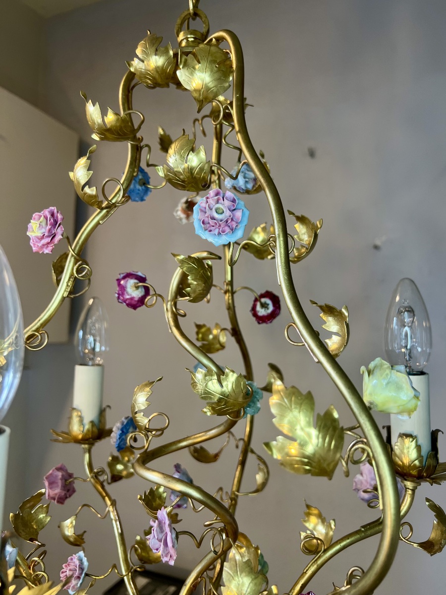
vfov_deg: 67.3
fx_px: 447
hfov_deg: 53.1
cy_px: 298
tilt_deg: +4.5
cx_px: 223
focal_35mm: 26
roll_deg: -2.3
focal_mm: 5.7
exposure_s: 1/100
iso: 64
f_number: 1.5
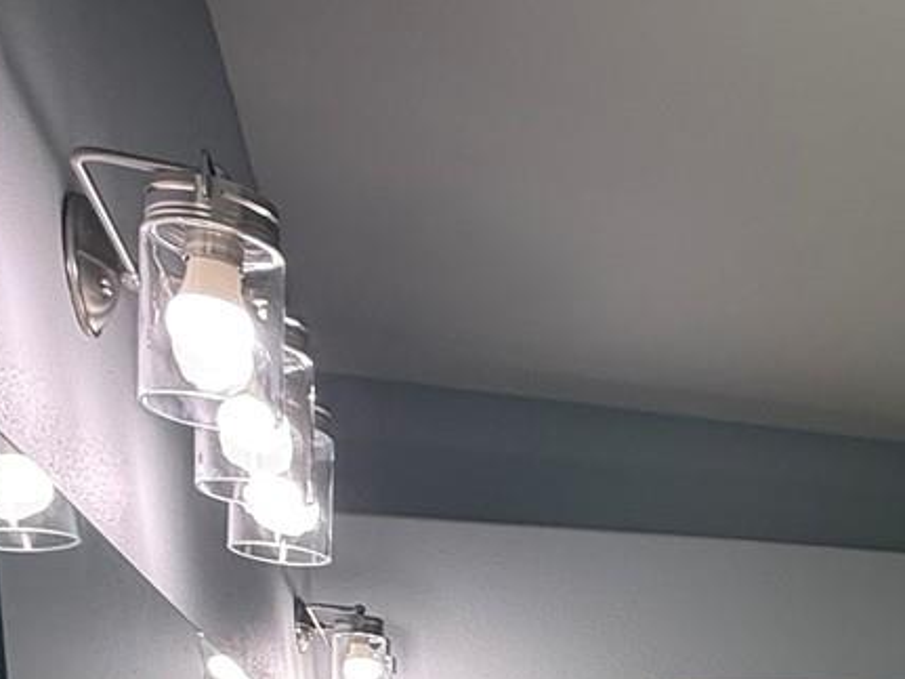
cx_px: 1279
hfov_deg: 27.9
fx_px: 1359
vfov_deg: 24.4
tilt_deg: -1.9
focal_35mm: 52
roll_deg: +2.6
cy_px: 889
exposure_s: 1/99
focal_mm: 2.22
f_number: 2.2
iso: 125
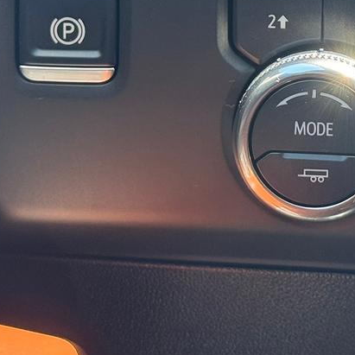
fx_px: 1532
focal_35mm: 132
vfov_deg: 13.1
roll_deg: -2.7
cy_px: 8
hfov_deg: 13.1
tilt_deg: -7.6
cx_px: 319
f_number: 1.78
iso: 100
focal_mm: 6.76
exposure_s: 1/104
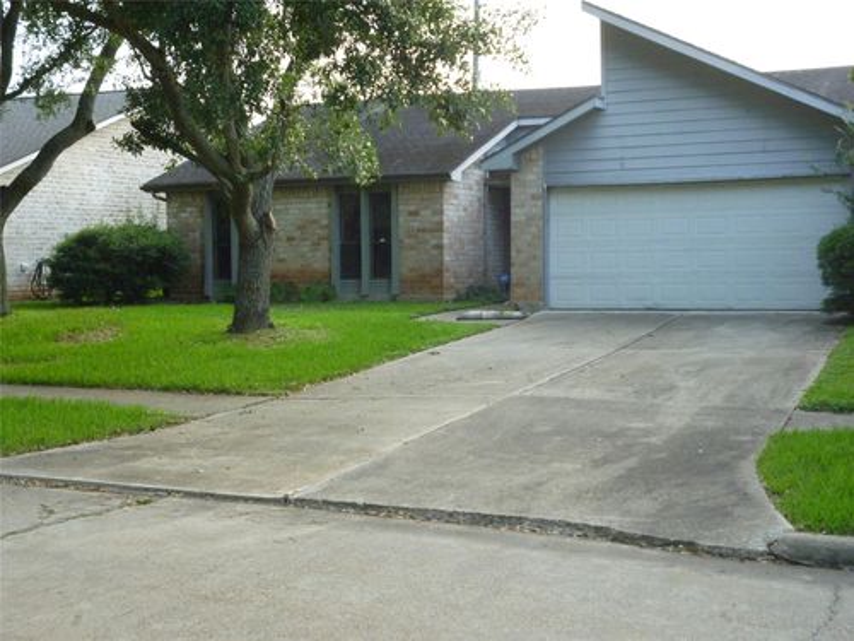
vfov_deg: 30.3
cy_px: 320
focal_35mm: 48
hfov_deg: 39.7
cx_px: 427
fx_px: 1184
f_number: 4
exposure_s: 1/60
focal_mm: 8.6
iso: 400
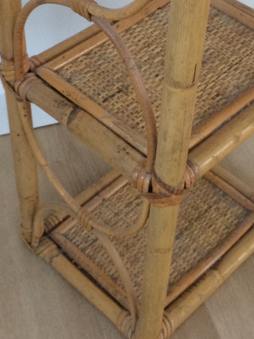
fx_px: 616
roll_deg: -1.8
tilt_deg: -43.7
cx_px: 134
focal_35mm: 63
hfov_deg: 23.3
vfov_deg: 30.4
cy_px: 104
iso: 80
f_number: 2.2
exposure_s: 1/33
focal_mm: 4.15
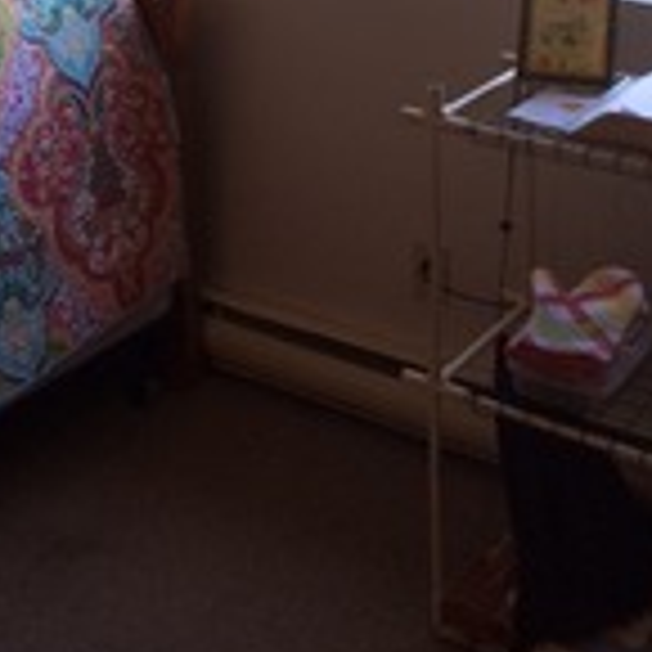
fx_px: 1449
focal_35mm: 68
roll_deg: +1.2
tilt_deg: -13.4
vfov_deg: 23.7
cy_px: -76
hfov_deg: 25.3
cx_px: 247
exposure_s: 1/40
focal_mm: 4.15
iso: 32
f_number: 2.2
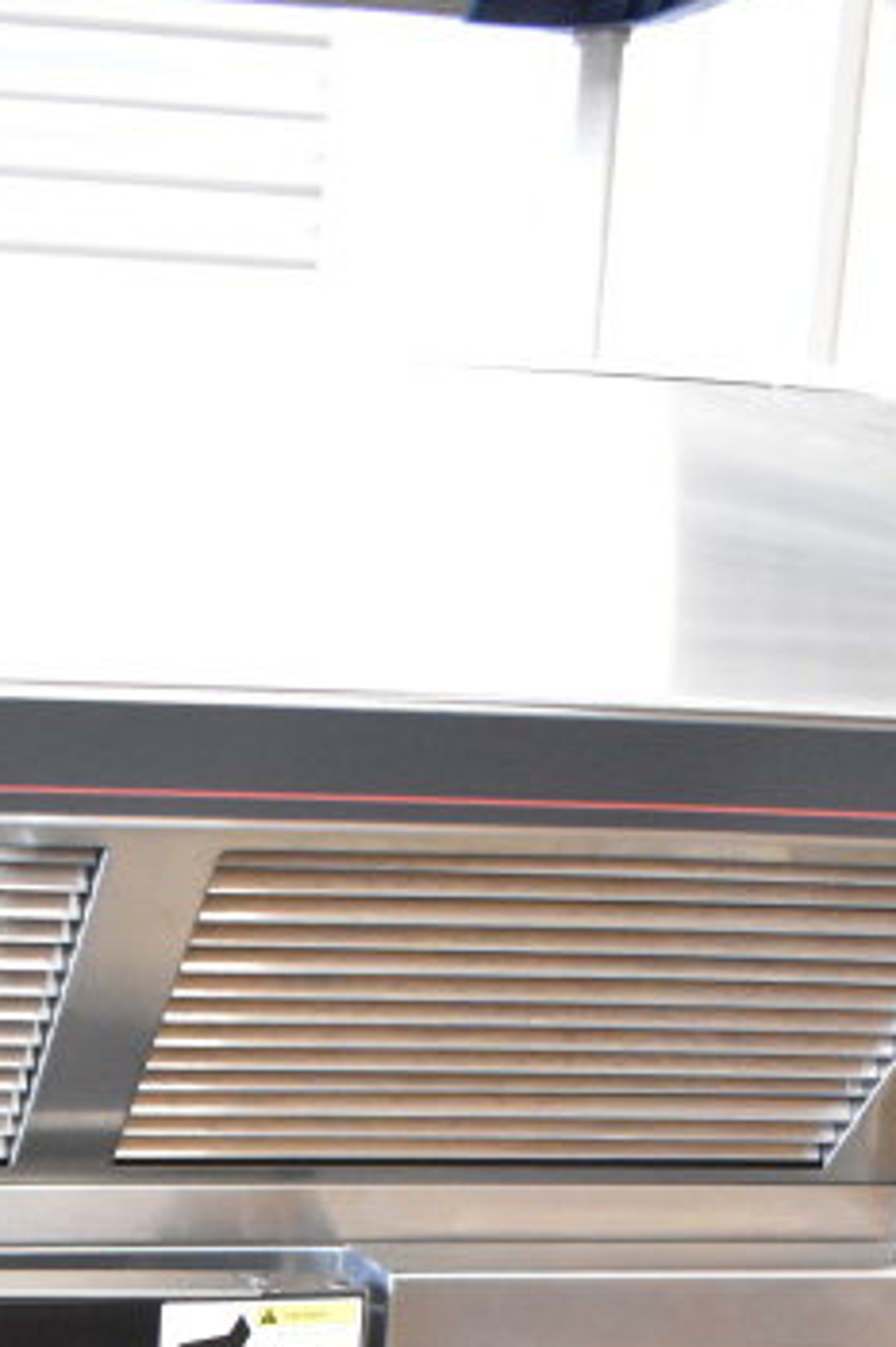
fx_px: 3076
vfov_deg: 22.3
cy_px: 1711
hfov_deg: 16.3
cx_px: 42
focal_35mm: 82
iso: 6400
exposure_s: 1/125
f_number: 5.6
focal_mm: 21
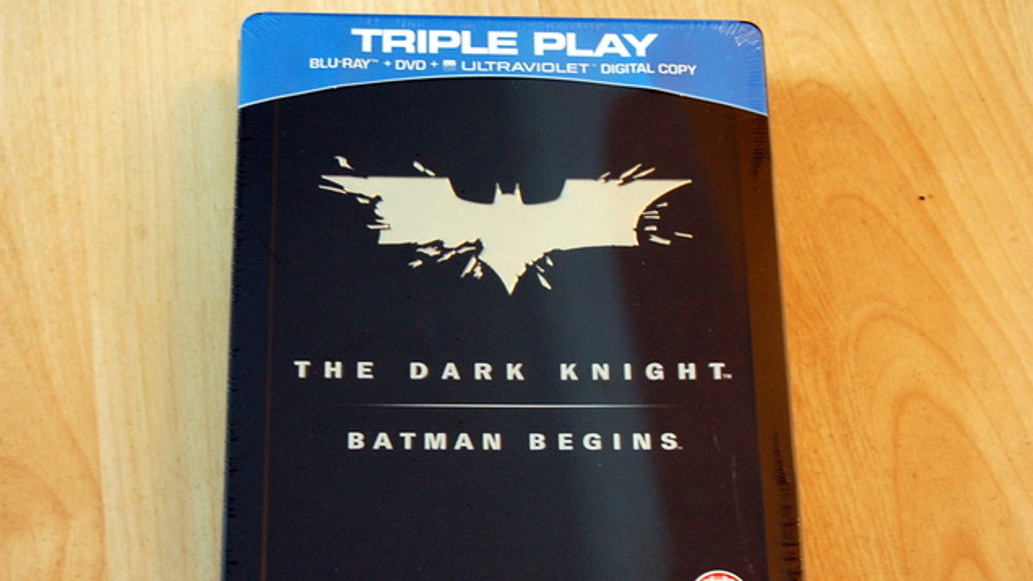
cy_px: 325
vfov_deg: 15.3
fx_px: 2164
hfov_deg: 26.8
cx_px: 516
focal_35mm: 79
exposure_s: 1/6
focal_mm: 50
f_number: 5.6
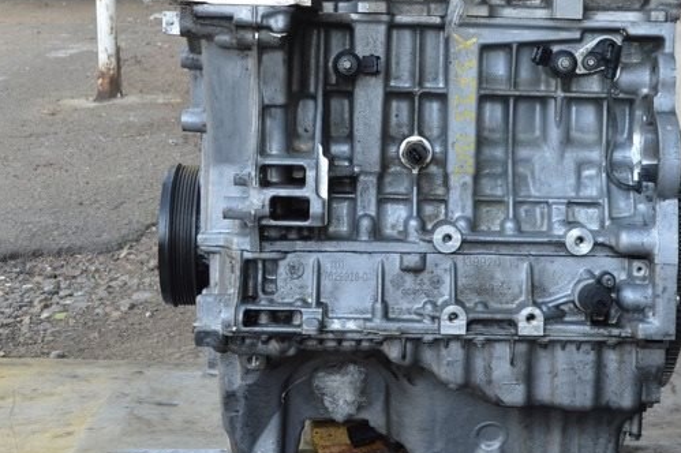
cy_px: 171
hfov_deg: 26.2
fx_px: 1456
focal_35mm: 77
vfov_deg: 17.7
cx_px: 456
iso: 400
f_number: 8
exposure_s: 1/60
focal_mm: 25
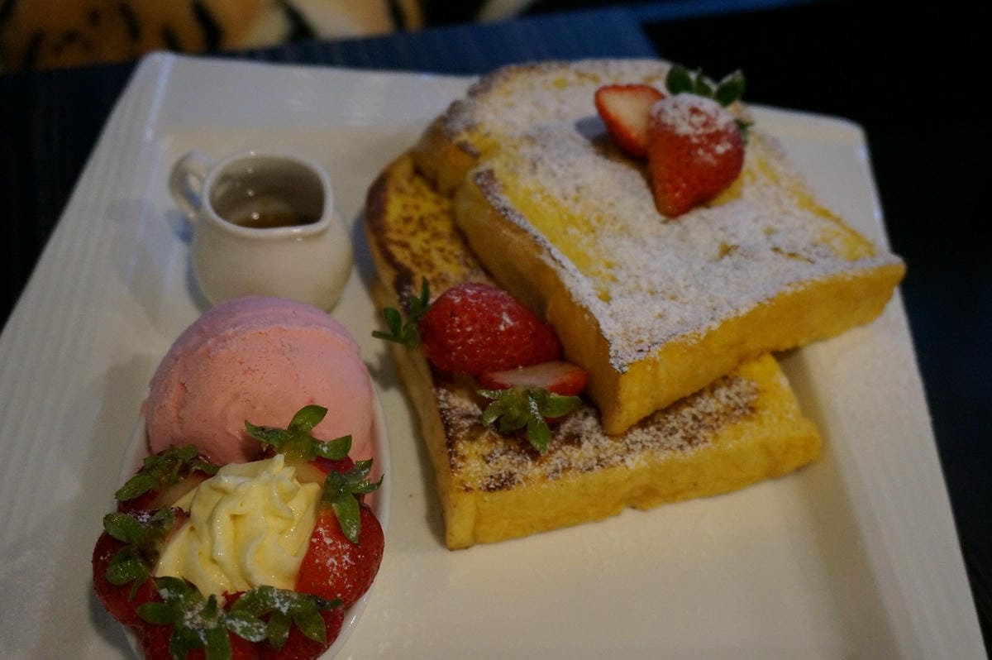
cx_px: 496
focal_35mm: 36
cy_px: 330
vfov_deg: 36.8
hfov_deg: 53.2
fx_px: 991
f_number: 4.5
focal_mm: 24
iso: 3200
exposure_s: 1/100
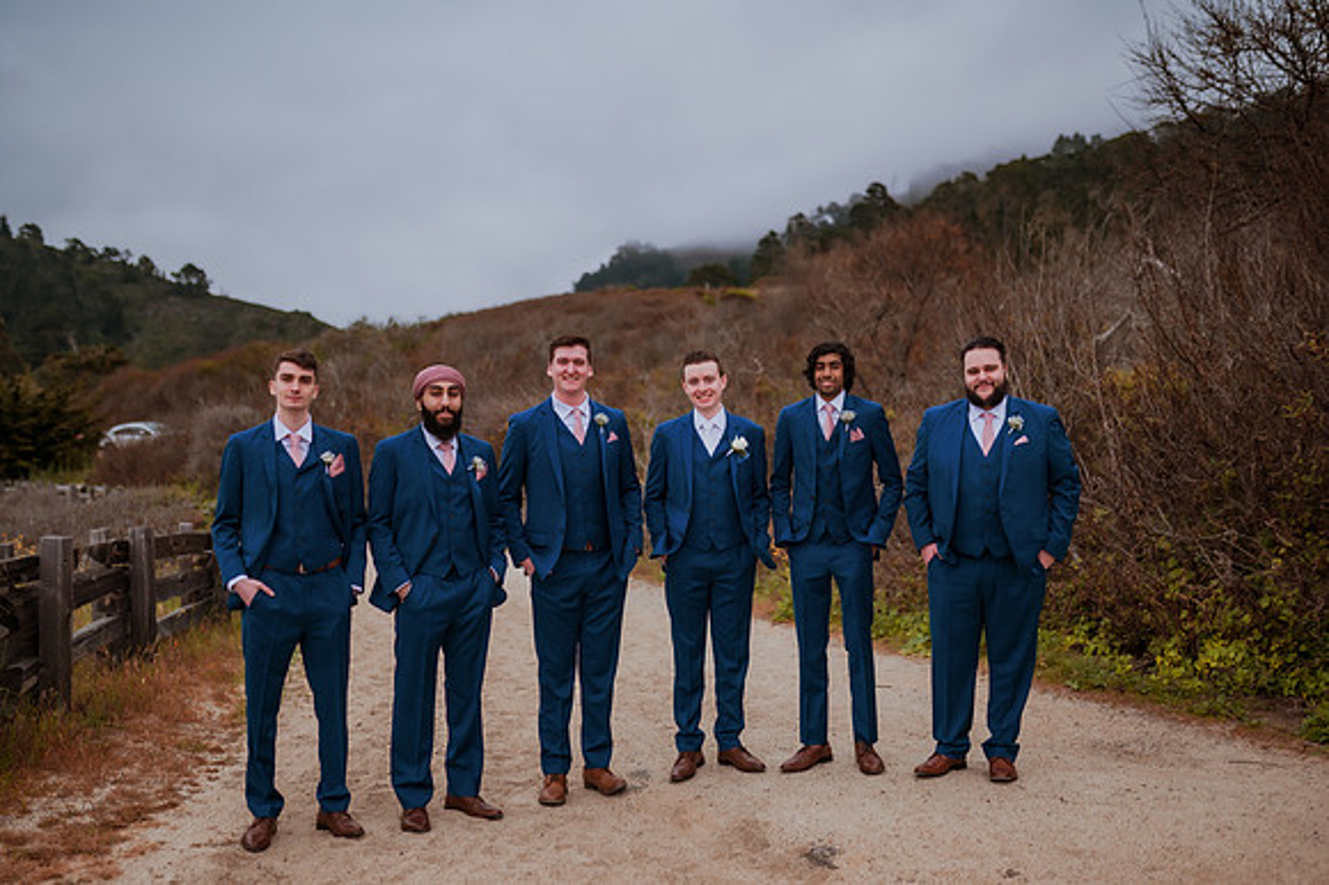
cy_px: 460
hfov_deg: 52.4
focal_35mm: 37
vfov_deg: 36.2
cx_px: 690
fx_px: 1351
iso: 400
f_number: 1.4
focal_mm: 35
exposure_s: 1/6400
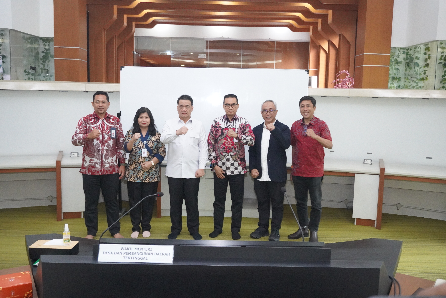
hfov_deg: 55.1
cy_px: 149
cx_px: 223
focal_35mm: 34
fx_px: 428
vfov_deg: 38.4
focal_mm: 23
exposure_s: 1/160
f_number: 4
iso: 6400
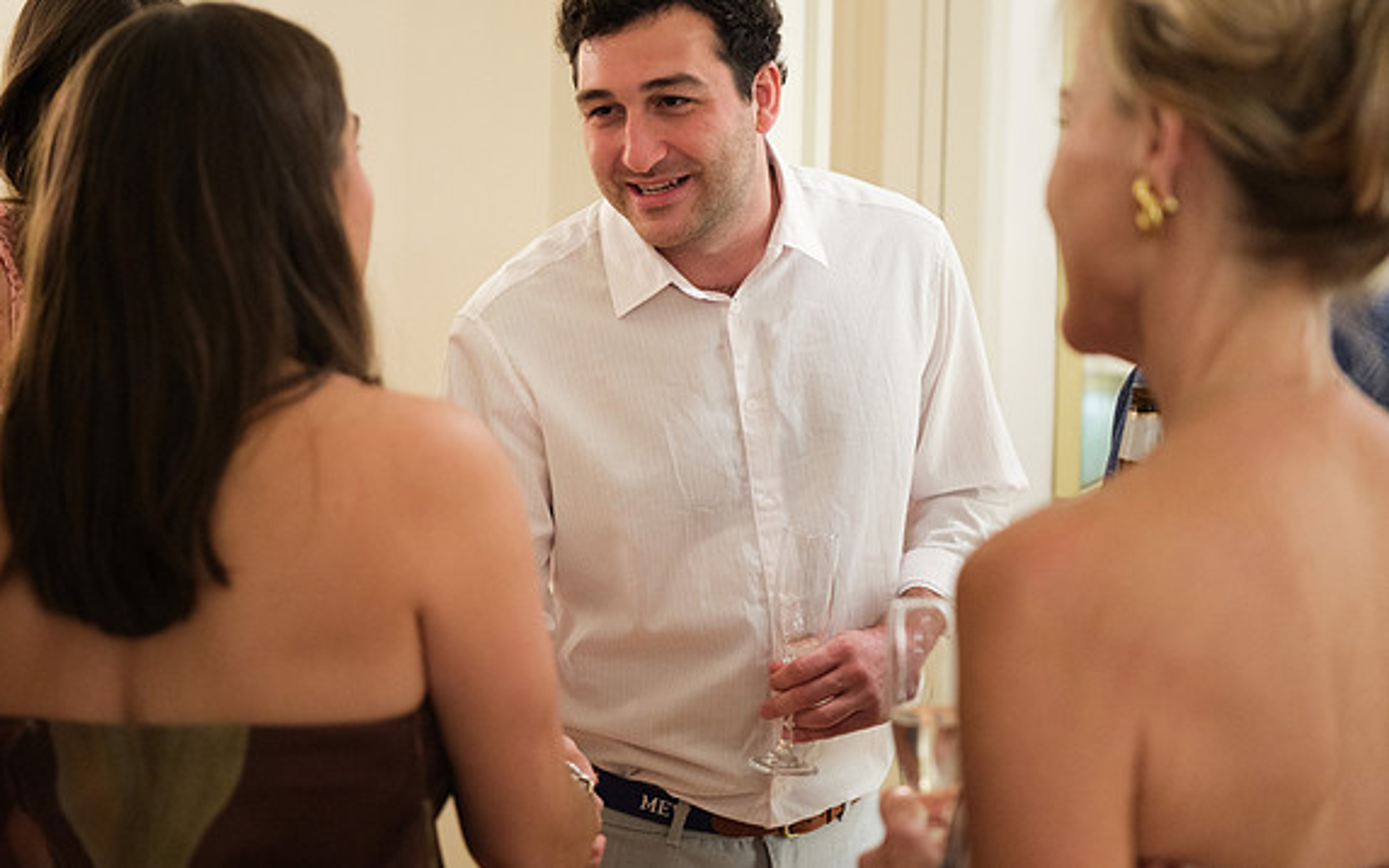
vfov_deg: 23.1
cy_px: 401
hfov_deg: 36.3
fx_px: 2120
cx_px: 691
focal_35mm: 56
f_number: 1.8
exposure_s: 1/160
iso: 1600
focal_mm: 34.9
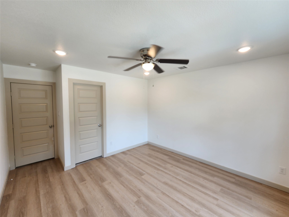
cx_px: 144
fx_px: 109
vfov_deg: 89.9
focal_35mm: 13
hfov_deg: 106.2
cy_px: 108
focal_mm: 2.2
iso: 64
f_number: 2.2
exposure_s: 1/60
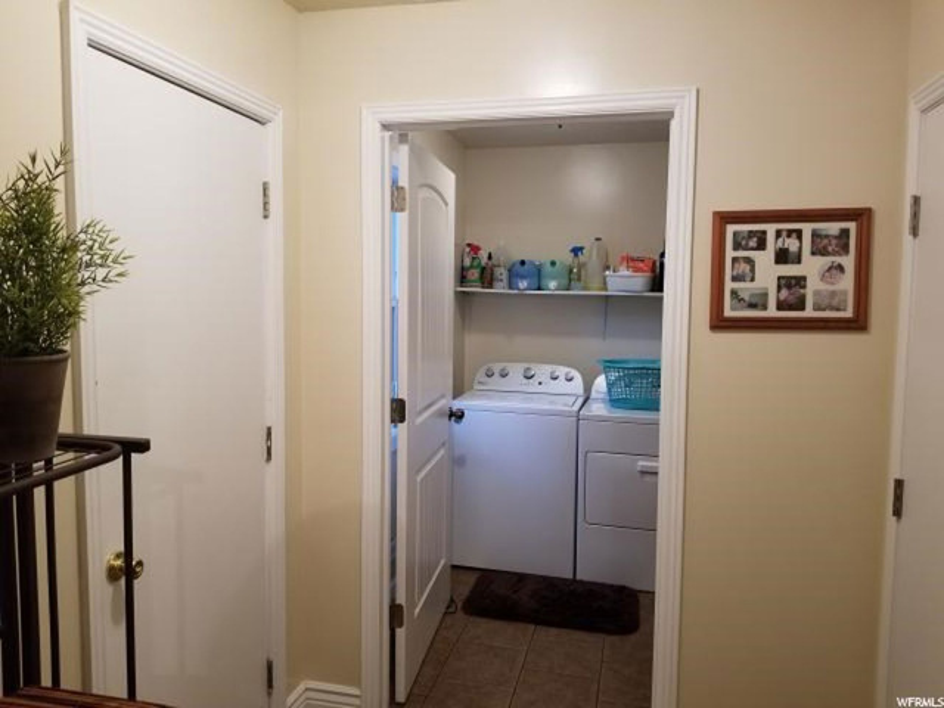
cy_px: 354
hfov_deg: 67.3
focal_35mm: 26
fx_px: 709
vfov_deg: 53.1
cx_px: 472
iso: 200
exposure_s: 1/20
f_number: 1.7
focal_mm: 4.25
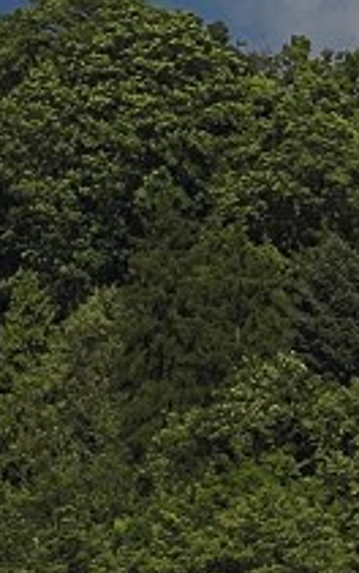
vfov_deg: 2.4
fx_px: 13907
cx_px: 623
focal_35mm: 889
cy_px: 219
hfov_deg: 1.5
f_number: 9
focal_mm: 120
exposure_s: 1/500
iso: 100
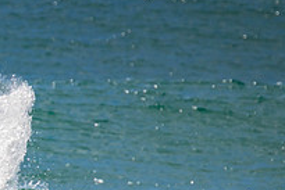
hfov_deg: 0.9
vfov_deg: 0.6
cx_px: -99
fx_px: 17967
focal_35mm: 2268
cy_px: 230
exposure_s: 1/2000
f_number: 11
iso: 900
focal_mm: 800
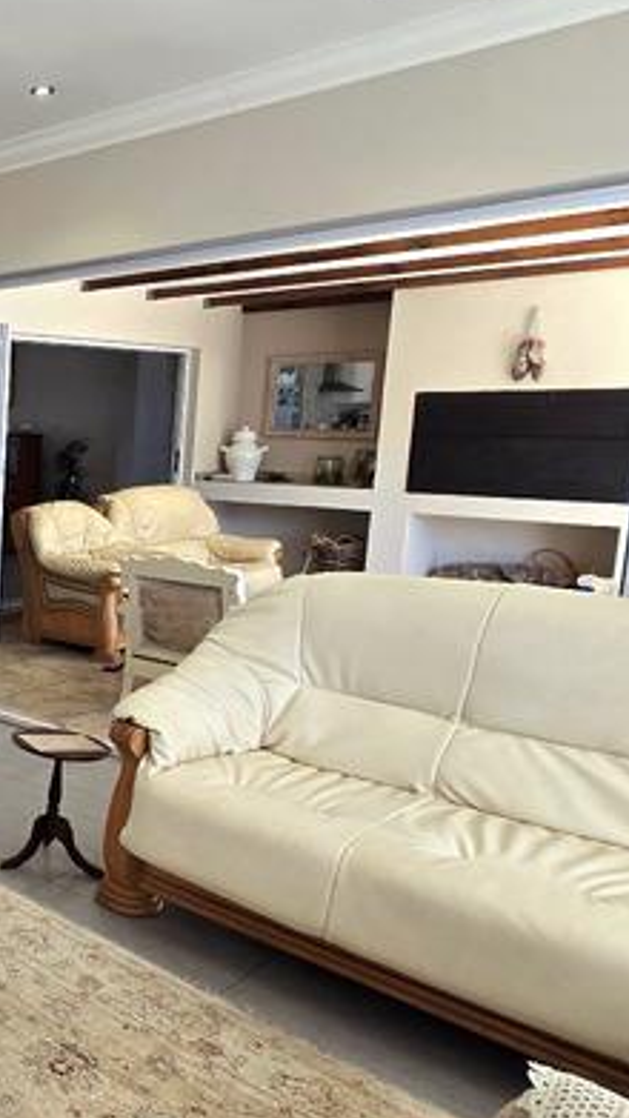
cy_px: 586
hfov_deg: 28.6
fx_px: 860
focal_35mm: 29
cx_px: -277
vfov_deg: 66.0
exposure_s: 1/101
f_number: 2.2
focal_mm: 2.2
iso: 64
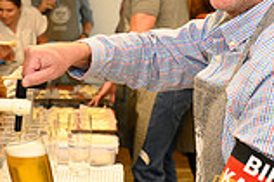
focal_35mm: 88
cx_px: 128
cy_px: 75
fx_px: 669
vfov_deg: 15.5
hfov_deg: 23.1
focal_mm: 24
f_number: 4
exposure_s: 1/60
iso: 1600
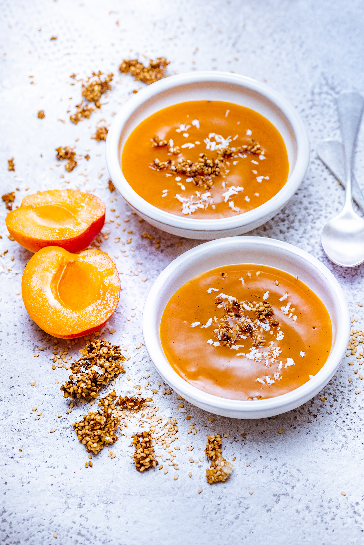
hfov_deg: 10.2
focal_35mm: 135
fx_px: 2046
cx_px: 216
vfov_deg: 15.2
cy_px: 288
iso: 100
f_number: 5.6
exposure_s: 1/100
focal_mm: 95
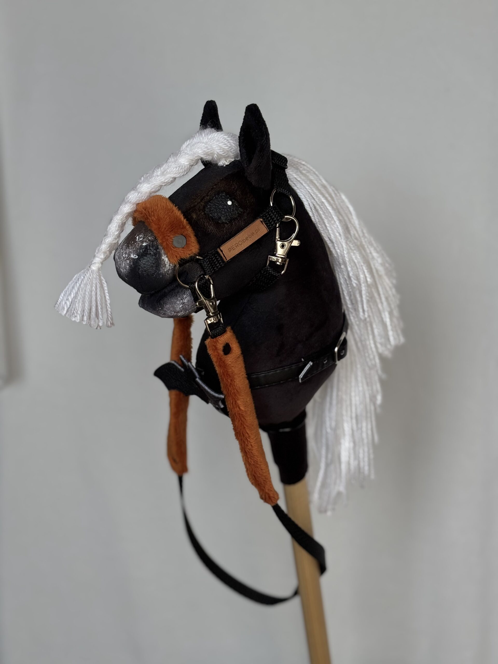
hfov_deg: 28.0
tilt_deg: -12.1
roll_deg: +0.7
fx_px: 997
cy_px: 332
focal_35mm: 52
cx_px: 249
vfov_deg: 36.8
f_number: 1.6
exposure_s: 1/430
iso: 32
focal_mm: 5.96
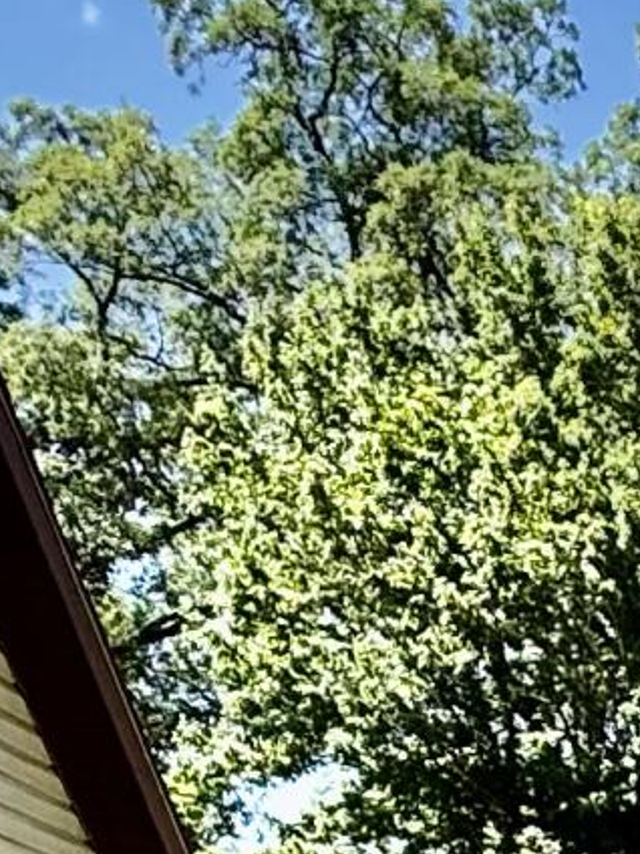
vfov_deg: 16.7
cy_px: 1515
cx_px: 1612
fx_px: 2440
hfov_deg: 11.7
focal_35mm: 99
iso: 50
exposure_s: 1/717
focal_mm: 2.22
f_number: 2.2
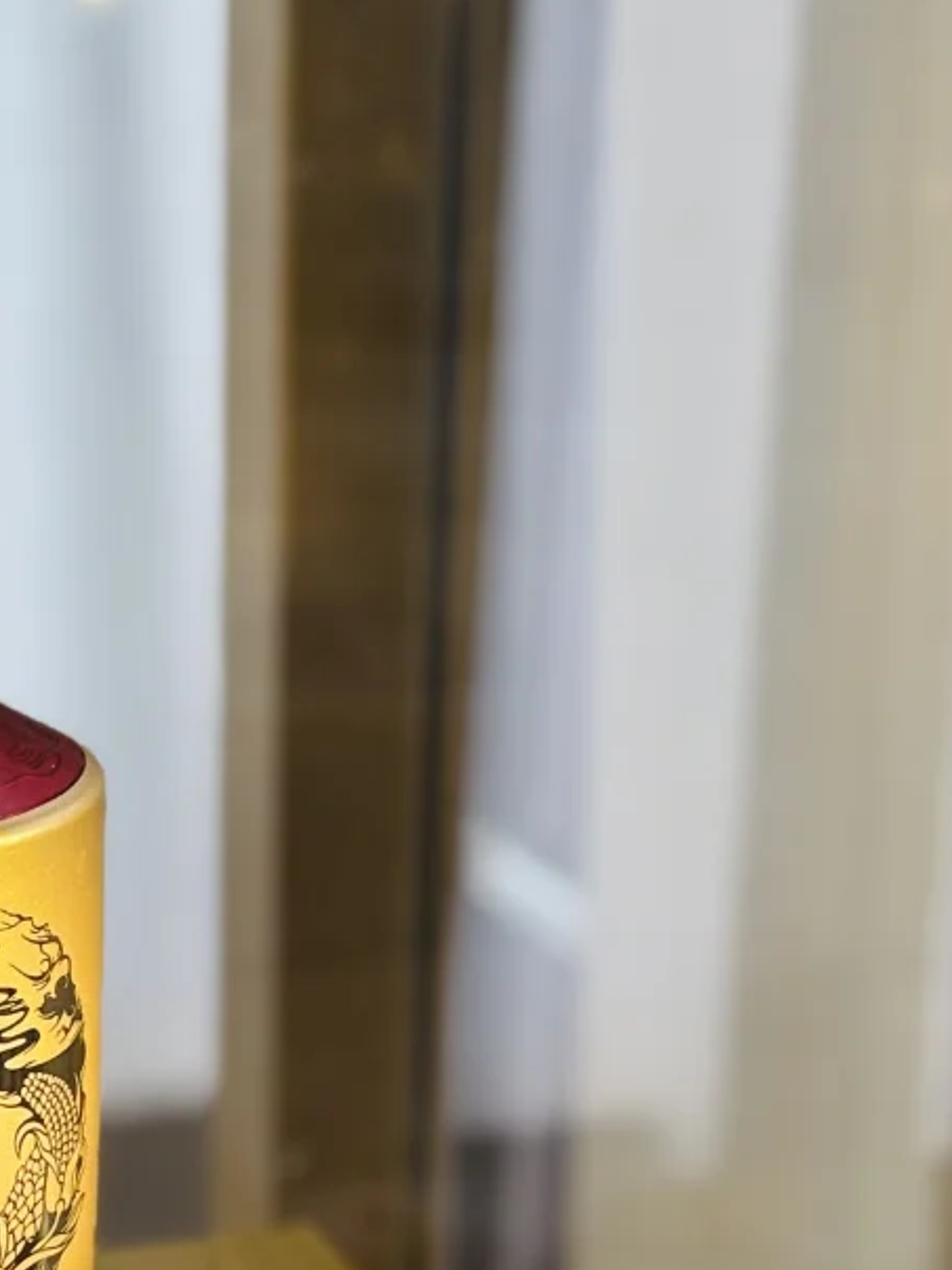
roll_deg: +0.4
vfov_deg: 15.9
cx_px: 23
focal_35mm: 124
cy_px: 814
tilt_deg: -18.3
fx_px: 4547
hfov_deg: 11.8
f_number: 1.6
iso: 32
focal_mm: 5.96
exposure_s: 1/164
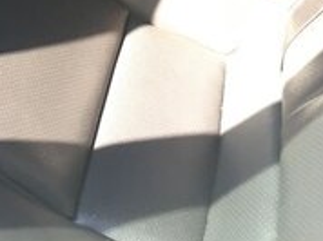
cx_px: 4
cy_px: -140
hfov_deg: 23.2
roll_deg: -1.3
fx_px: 755
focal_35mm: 81
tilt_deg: -37.2
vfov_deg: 16.3
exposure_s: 1/33
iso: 25
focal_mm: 4.15
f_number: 2.2
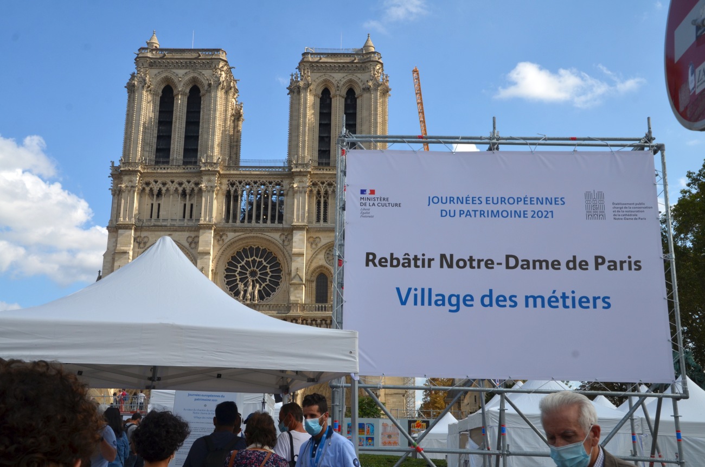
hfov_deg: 49.6
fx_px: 762
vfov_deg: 34.1
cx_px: 352
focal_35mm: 39
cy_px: 234
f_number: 9
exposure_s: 1/320
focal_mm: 26
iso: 200
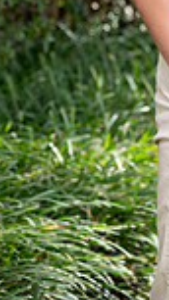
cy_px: -133
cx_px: 269
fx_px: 2941
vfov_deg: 5.8
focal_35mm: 369
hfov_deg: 3.3
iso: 400
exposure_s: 1/160
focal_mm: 120
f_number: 6.3
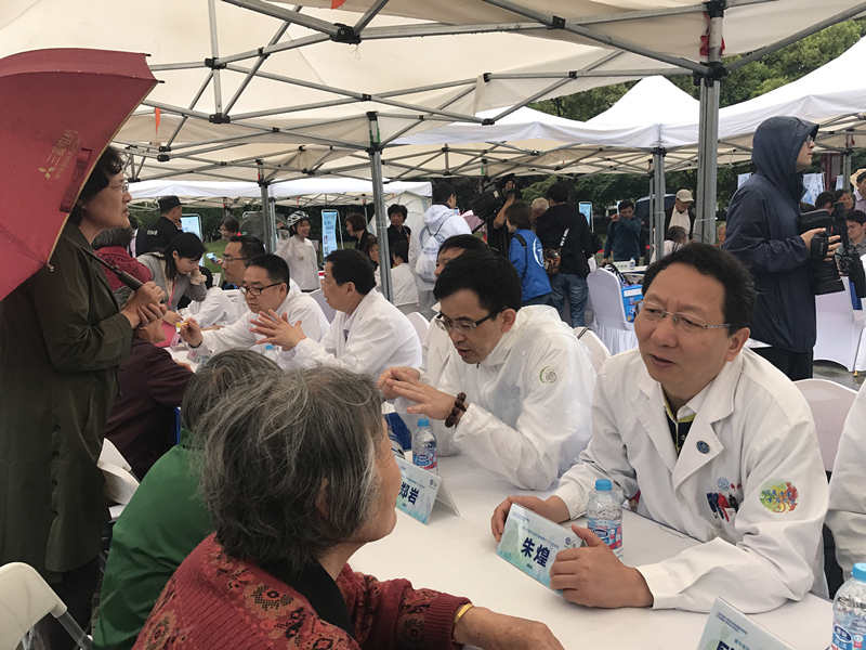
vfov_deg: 49.7
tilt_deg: -8.0
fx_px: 700
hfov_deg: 63.4
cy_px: 325
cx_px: 433
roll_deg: +2.5
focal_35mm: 28
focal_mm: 3.99
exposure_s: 1/491
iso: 20
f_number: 1.8
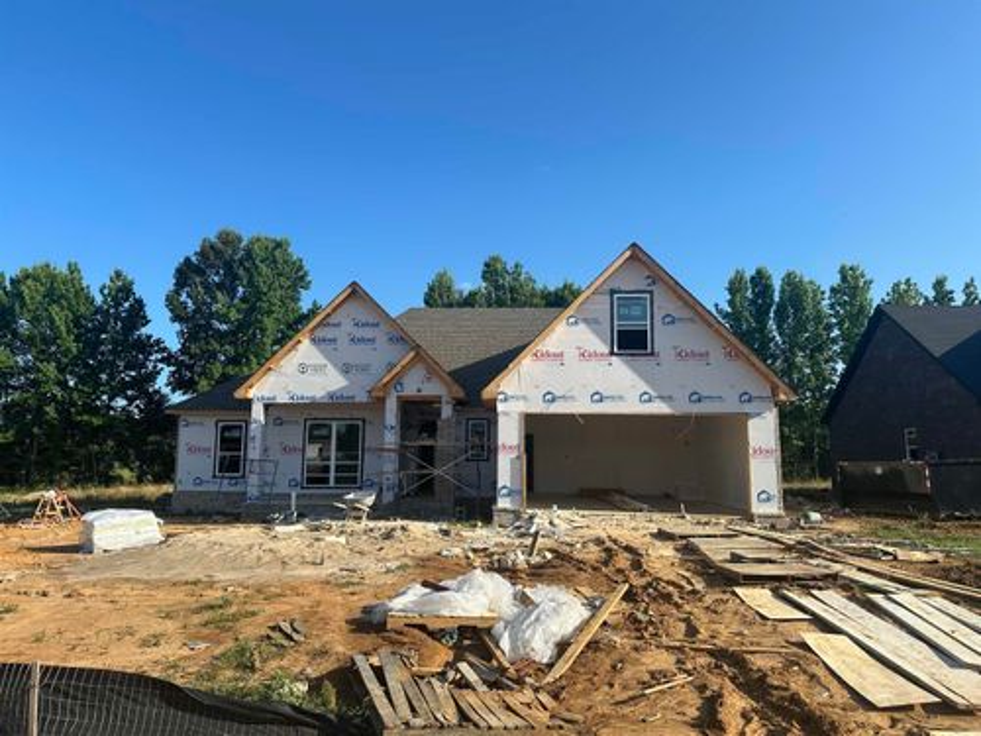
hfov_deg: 71.6
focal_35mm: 24
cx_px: 490
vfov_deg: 56.8
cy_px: 368
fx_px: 680
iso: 80
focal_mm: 6.86
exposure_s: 1/3597
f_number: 1.78
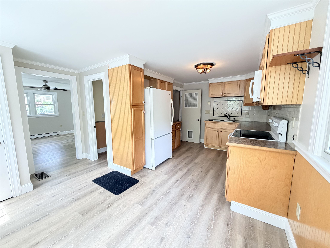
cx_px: 165
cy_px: 124
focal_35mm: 14
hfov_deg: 102.1
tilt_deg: -6.6
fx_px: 133
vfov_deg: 85.7
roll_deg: +0.8
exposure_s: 1/60
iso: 250
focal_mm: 2.22
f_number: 2.2
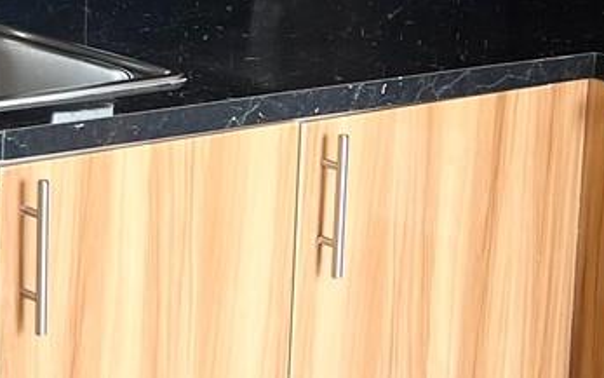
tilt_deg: -8.9
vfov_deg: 10.1
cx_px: -484
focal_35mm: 127
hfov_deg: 14.5
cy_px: -127
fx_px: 2091
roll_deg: +0.1
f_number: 1.5
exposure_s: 1/120
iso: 50
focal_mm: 5.7
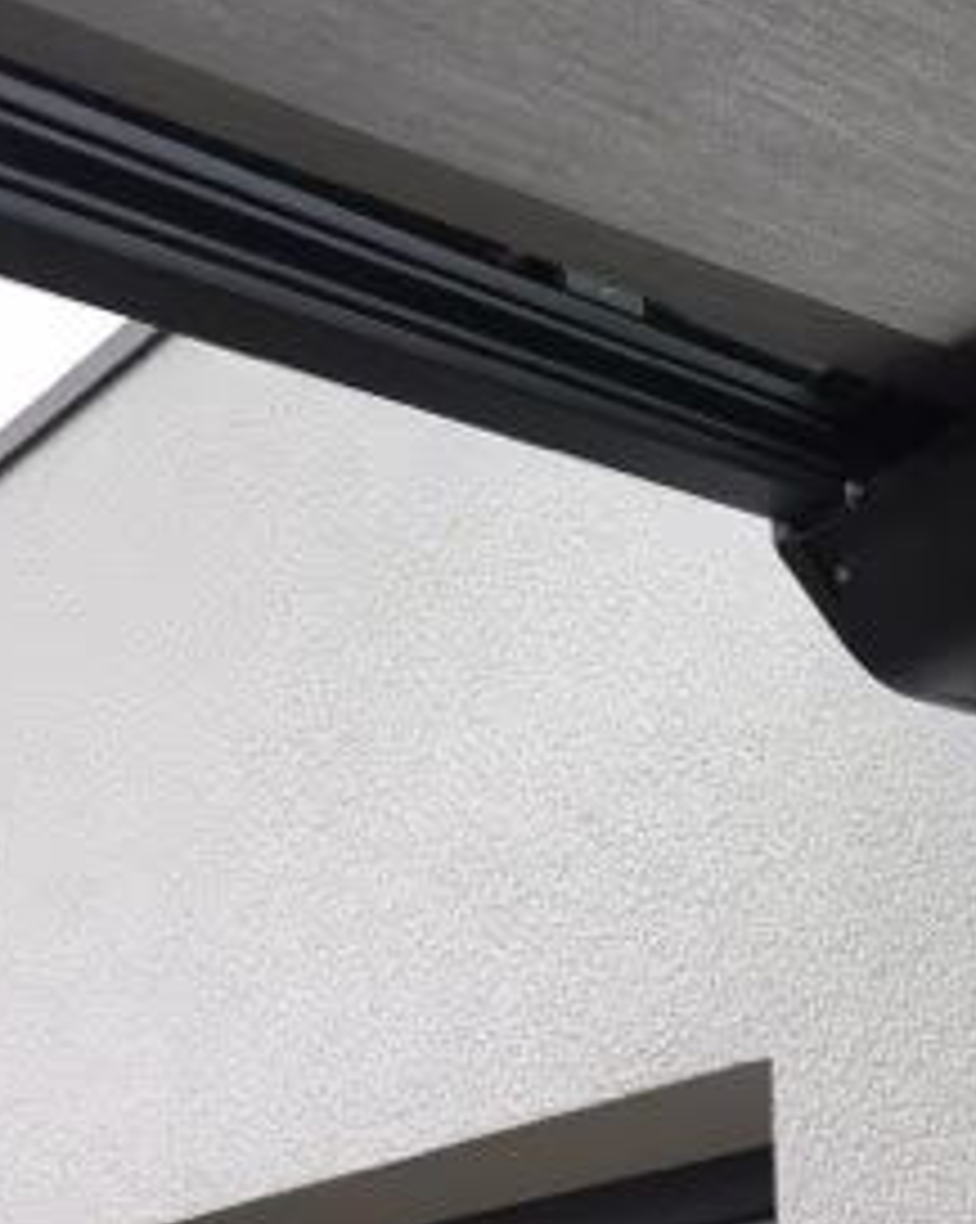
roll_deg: +1.2
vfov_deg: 37.2
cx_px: 733
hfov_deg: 29.7
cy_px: 495
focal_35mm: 50
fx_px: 1808
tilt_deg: +30.4
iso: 25
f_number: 2.2
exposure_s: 1/182
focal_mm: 4.15
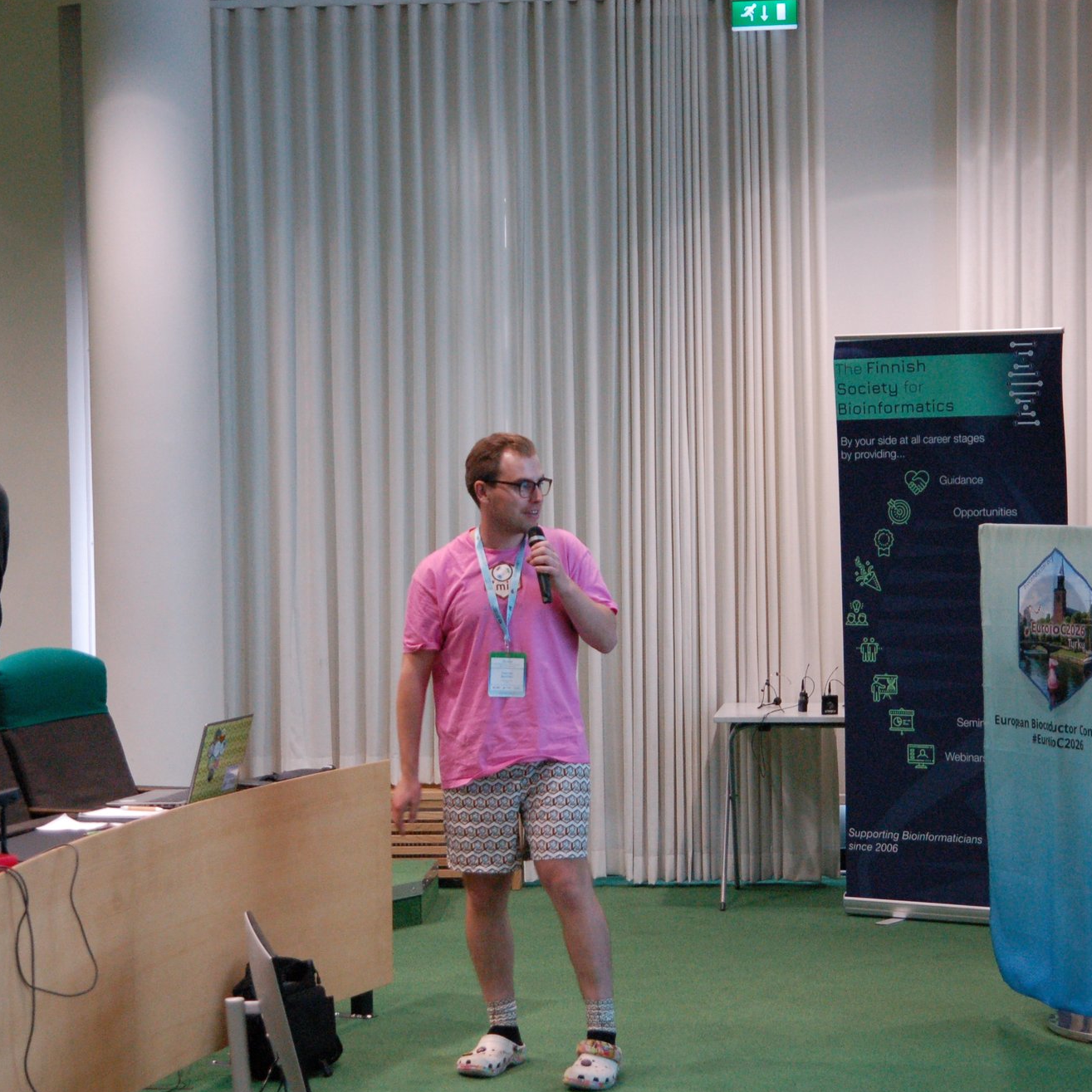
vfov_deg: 27.7
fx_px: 2213
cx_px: 573
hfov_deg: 27.7
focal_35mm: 62
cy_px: 551
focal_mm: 32
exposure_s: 1/125
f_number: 3.5
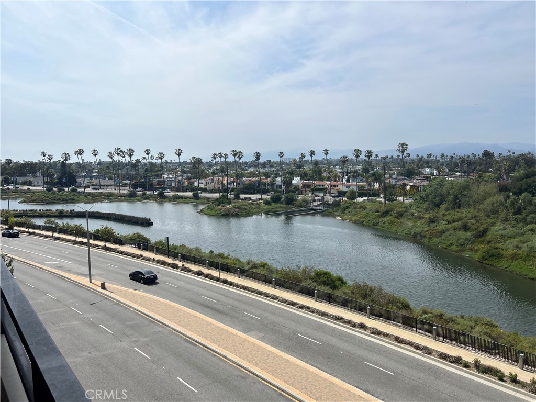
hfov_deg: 67.3
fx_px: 403
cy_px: 201
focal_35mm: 26
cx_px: 268
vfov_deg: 53.1
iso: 50
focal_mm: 5.7
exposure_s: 1/8696
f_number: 1.5
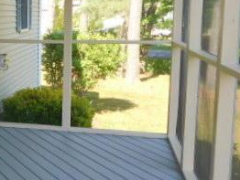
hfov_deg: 27.7
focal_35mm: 61
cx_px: -50
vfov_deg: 24.0
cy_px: 63
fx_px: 423
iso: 125
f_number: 3.4
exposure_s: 1/125
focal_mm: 4.5
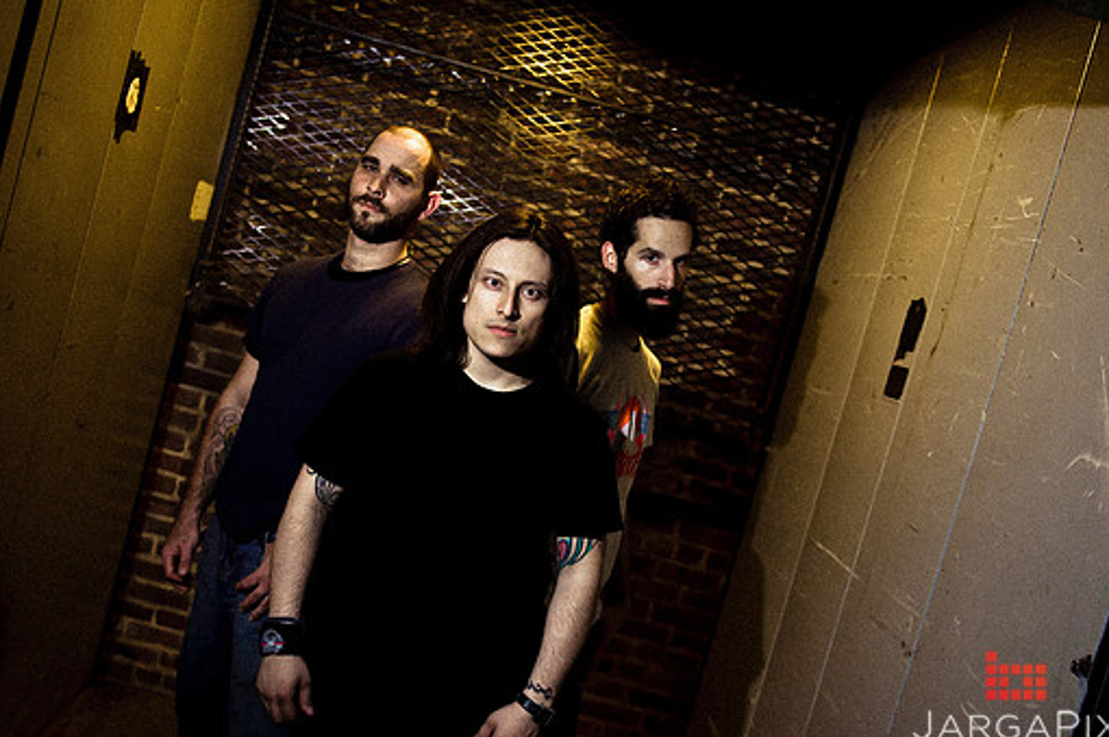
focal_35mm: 33
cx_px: 531
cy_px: 361
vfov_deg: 39.9
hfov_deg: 57.2
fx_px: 1016
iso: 1600
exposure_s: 1/250
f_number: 2.8
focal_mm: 29
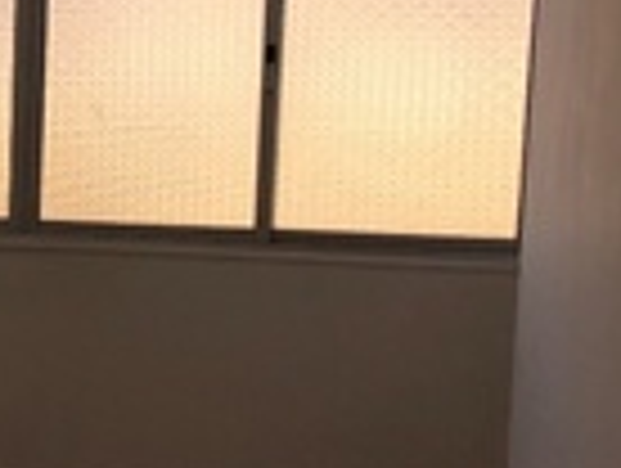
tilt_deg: -7.3
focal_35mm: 81
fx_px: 1456
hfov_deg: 21.2
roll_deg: +0.4
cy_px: 270
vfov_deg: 18.3
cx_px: -243
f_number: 1.8
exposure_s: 1/500
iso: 20
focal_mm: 3.99
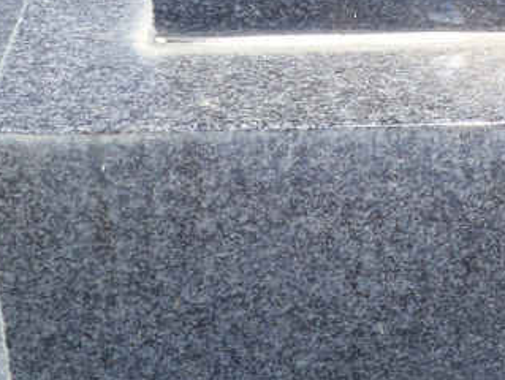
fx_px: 1869
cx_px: 699
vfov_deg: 11.2
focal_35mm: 128
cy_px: -176
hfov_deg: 14.6
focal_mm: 6.3
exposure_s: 1/320
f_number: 3.1
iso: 64
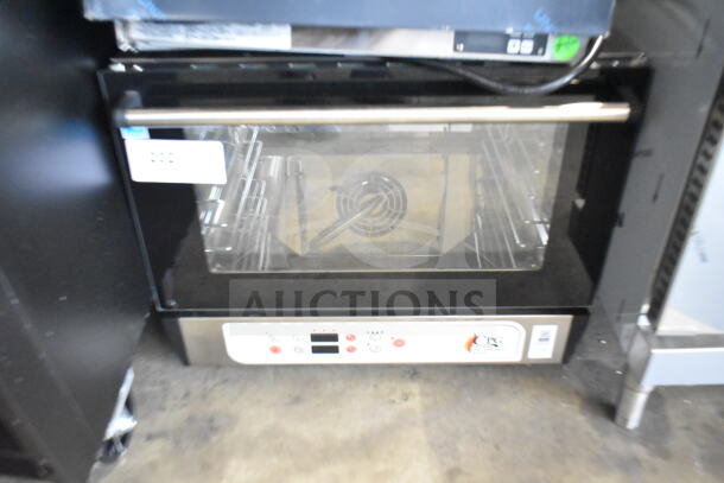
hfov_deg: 61.9
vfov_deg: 43.6
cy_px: 242
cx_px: 362
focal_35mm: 30
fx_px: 603
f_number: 3.8
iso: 11400
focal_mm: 20
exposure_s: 1/30
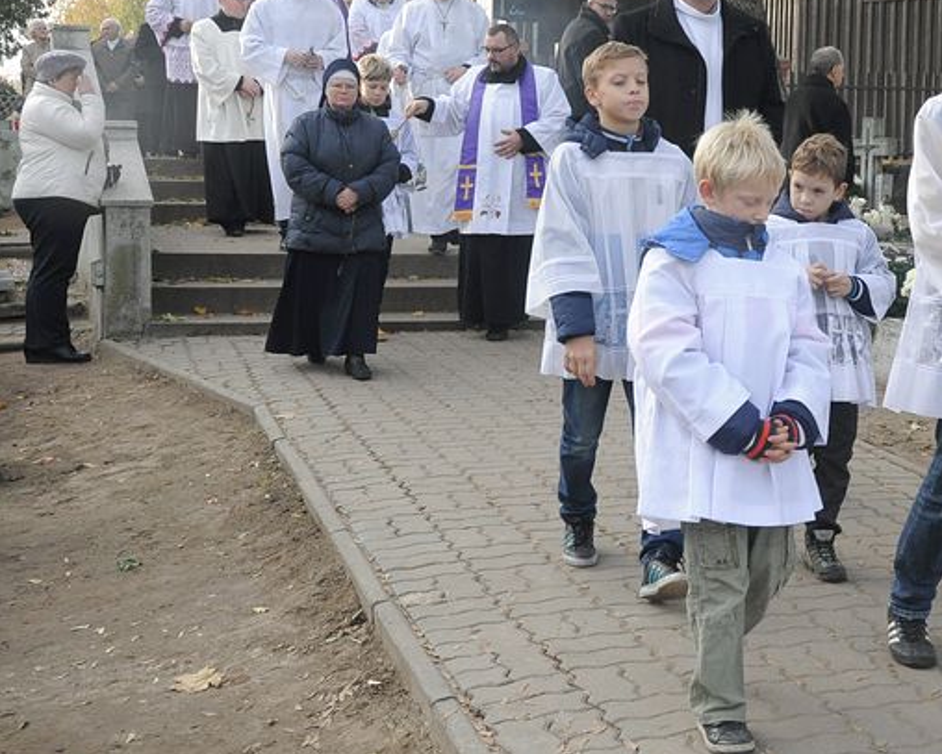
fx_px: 1640
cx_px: 725
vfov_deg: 25.8
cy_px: 258
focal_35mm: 59
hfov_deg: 31.4
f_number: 9
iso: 800
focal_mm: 25
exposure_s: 1/320
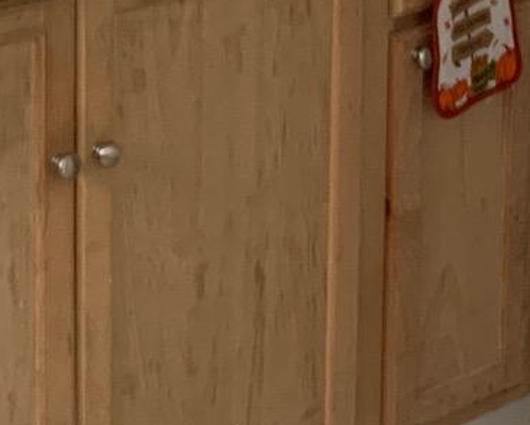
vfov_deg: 10.5
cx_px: 379
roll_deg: -1.1
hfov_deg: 13.5
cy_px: -228
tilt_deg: -8.2
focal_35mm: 142
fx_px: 2228
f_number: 1.8
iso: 250
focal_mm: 4.25
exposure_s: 1/60
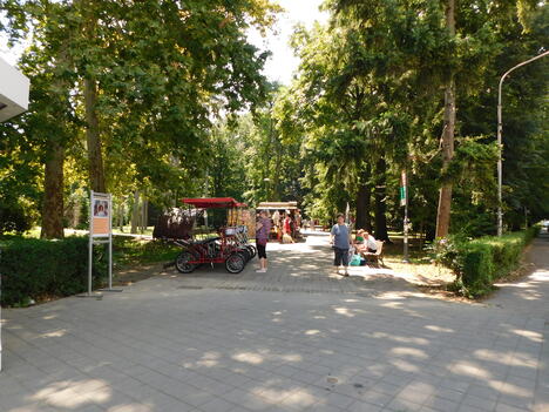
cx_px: 274
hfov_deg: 71.6
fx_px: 381
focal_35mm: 24
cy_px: 206
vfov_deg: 56.8
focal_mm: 4.1
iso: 125
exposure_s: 1/250
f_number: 3
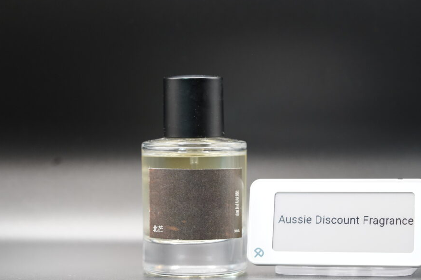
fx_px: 1228
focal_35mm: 105
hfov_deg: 19.5
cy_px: 146
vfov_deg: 13.0
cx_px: 189
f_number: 5
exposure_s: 1/100
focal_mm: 90
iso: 4000
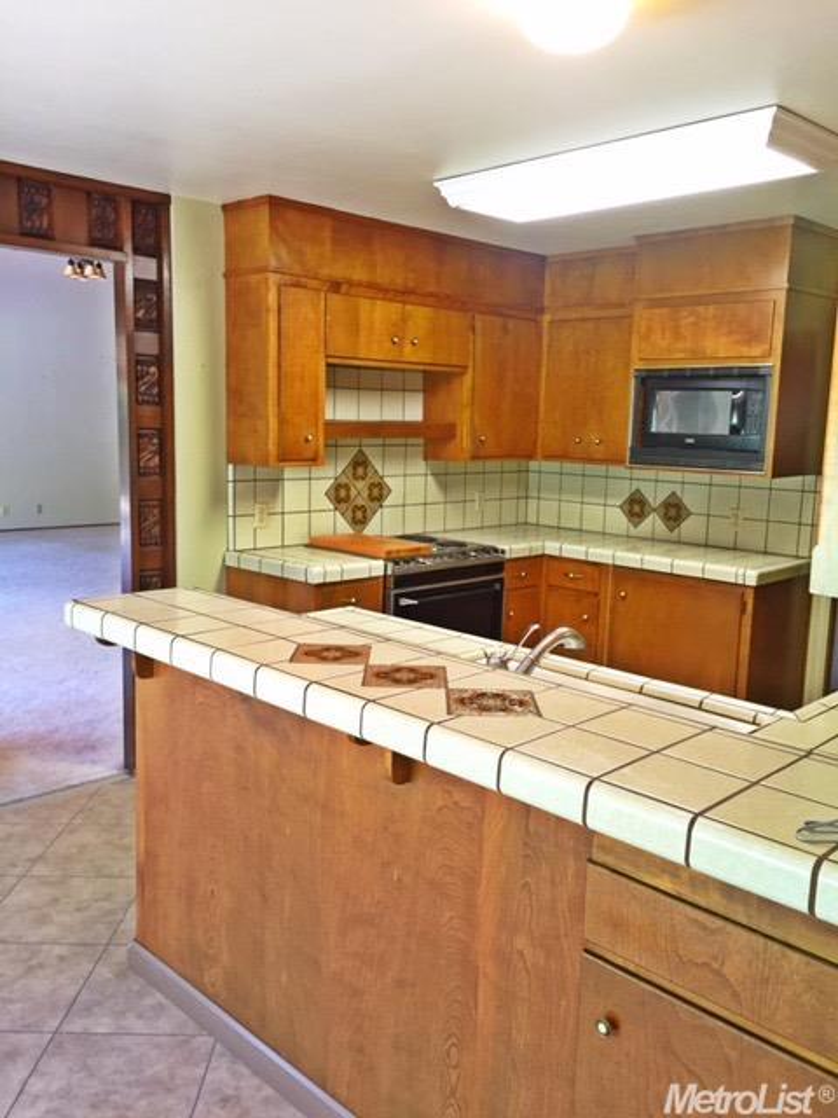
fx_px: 936
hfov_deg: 48.2
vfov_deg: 61.7
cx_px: 419
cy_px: 559
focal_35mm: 29
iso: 100
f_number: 2.2
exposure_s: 1/30
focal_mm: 4.15
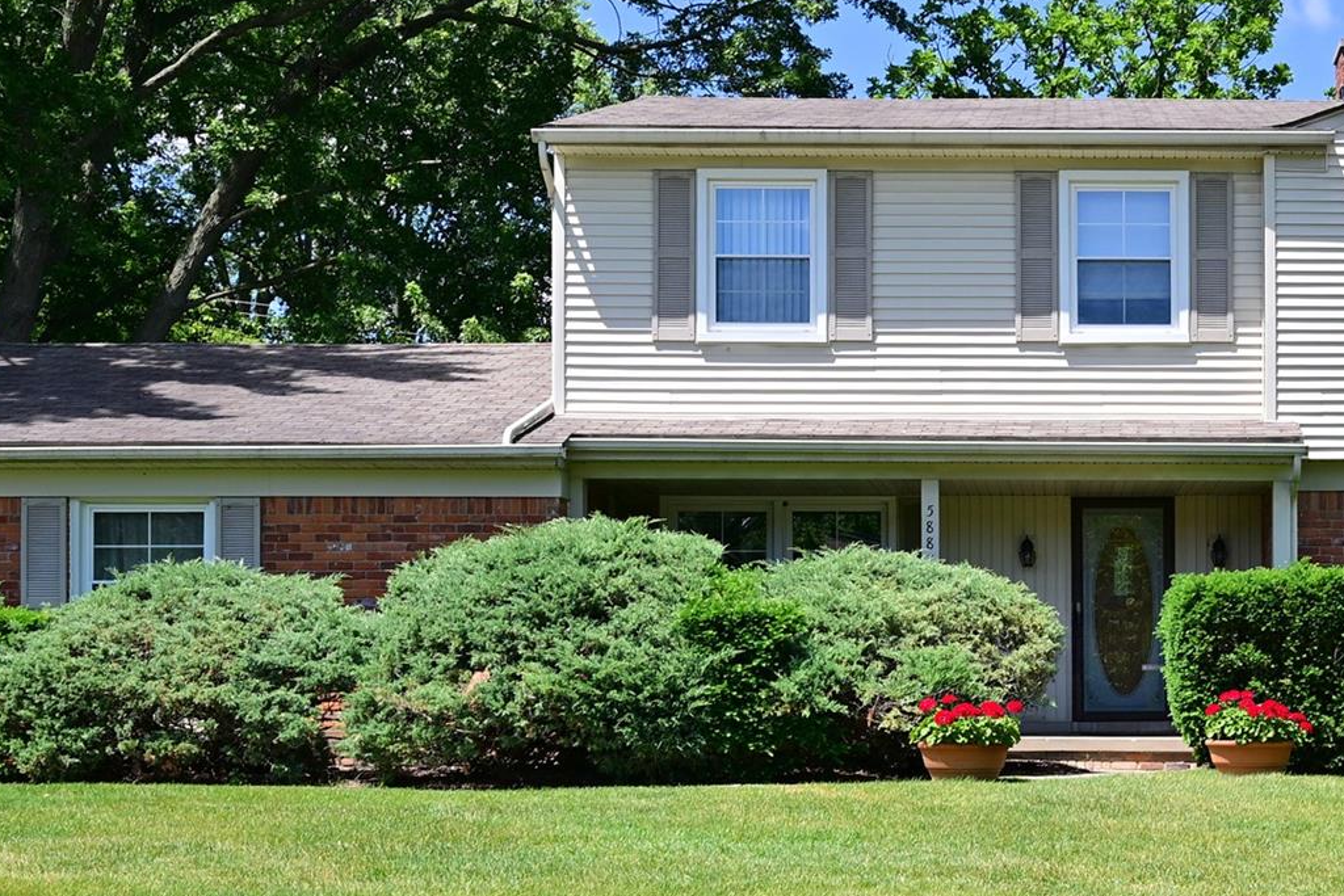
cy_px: 541
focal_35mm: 45
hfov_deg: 43.2
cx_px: 848
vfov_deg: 29.8
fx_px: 1680
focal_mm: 22.5
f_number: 9
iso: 100
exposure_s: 1/200
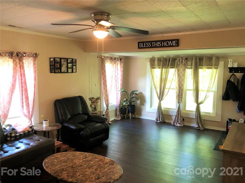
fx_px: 198
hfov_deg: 63.4
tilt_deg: -6.3
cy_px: 92
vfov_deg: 49.7
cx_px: 122
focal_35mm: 28
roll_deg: +0.8
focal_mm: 3.99
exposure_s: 1/15
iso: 64
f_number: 1.8
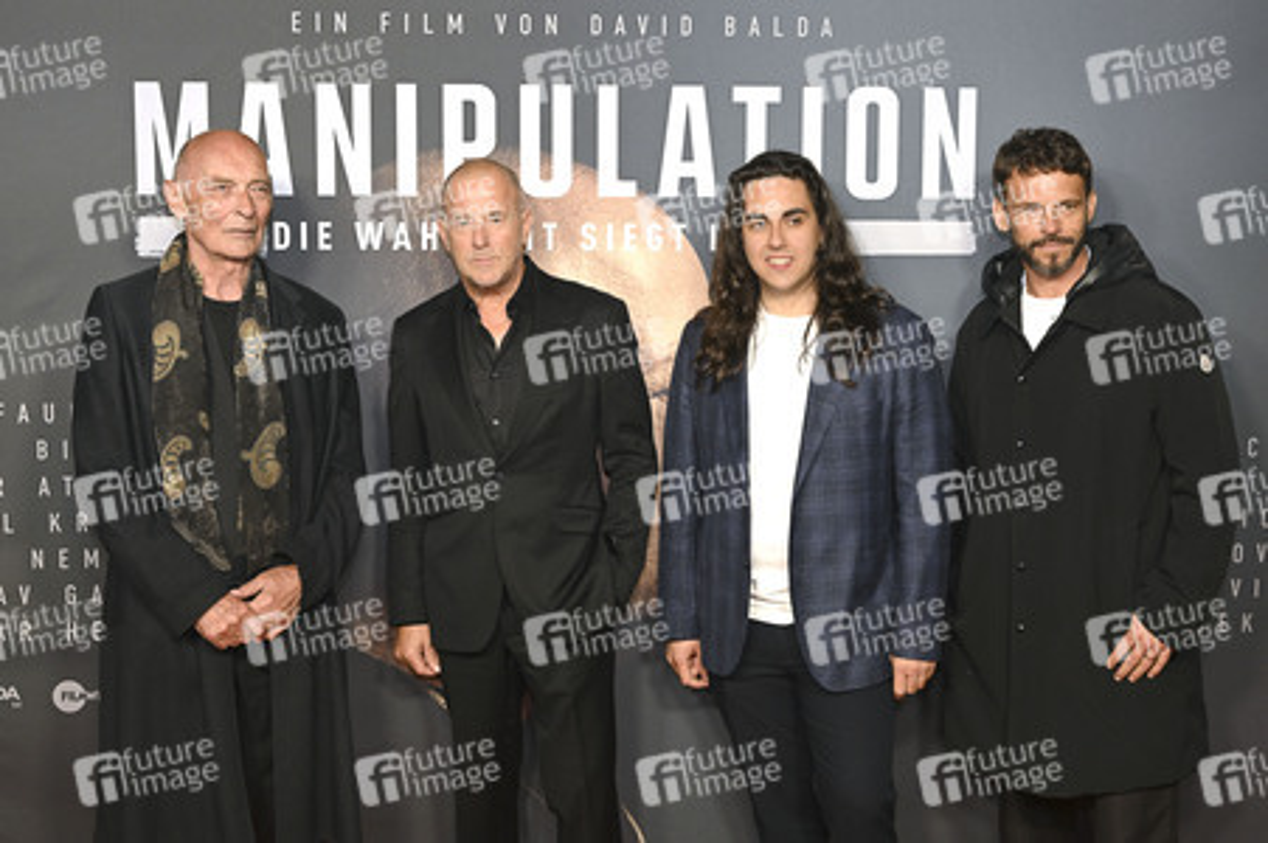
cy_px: 422
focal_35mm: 50
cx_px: 634
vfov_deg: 27.0
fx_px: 1760
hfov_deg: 39.6
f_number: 6.3
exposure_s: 1/160
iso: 1600
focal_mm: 50
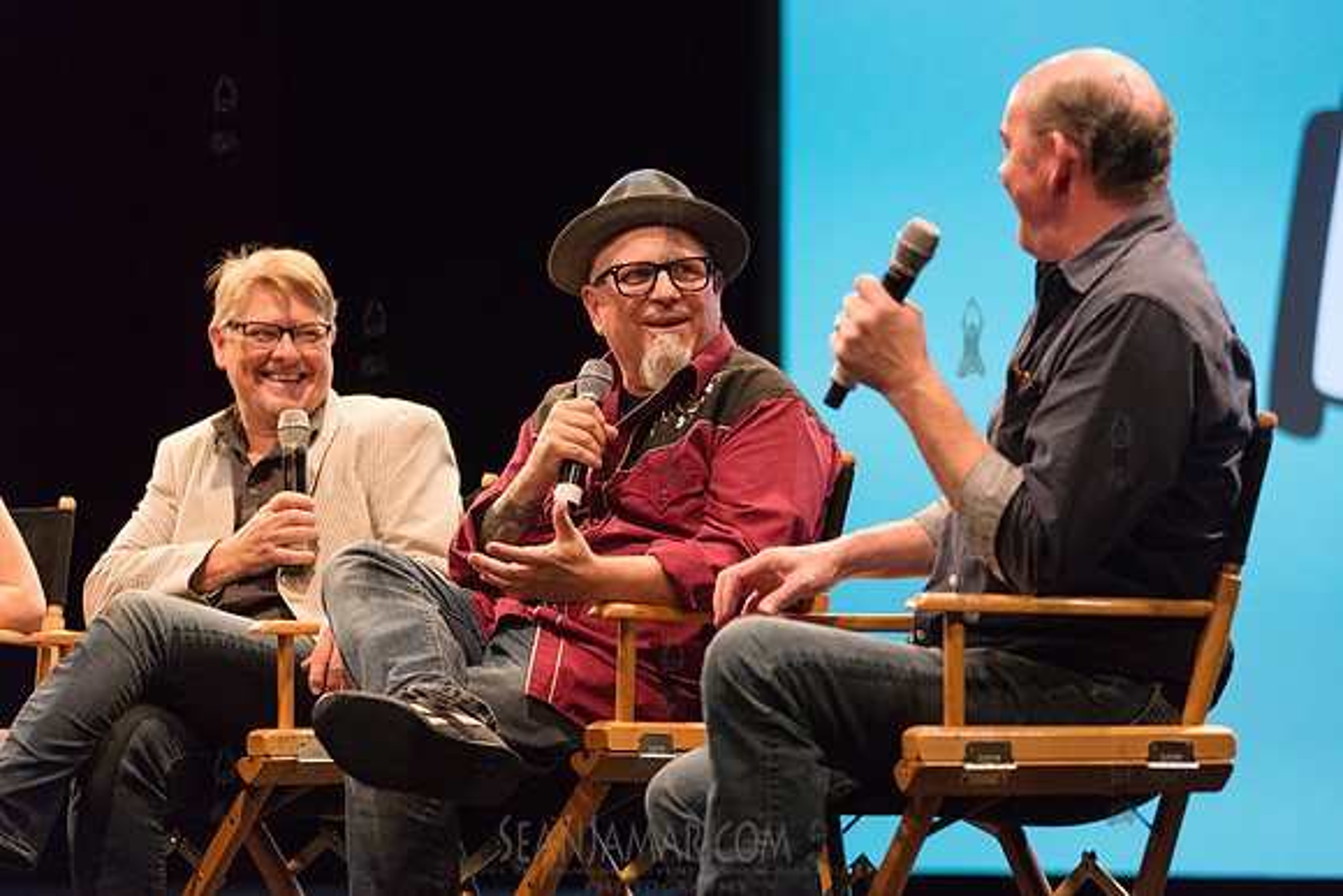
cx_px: 672
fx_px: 4179
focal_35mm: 112
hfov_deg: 18.3
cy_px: 448
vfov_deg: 12.2
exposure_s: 1/200
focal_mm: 112
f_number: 3.2
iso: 4000
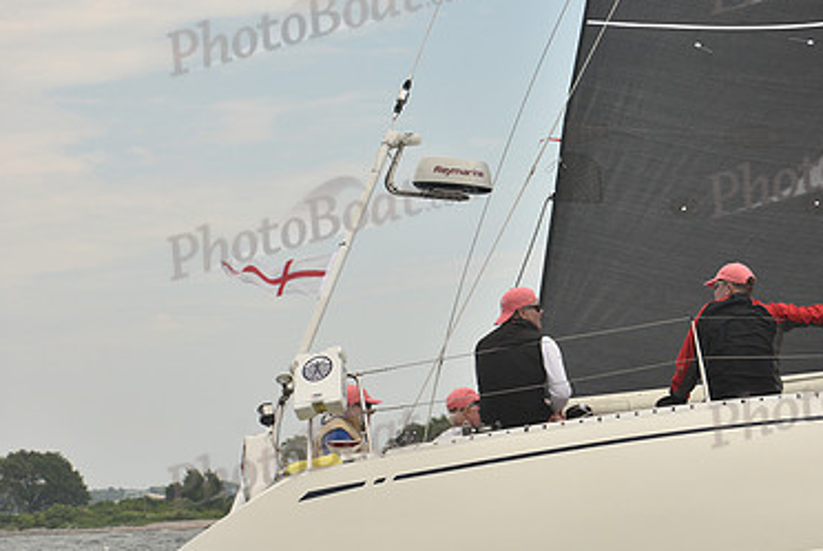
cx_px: 595
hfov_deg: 18.6
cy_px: 306
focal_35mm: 109
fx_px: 2495
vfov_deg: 12.6
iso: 250
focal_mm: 70
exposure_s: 1/500
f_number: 5.6
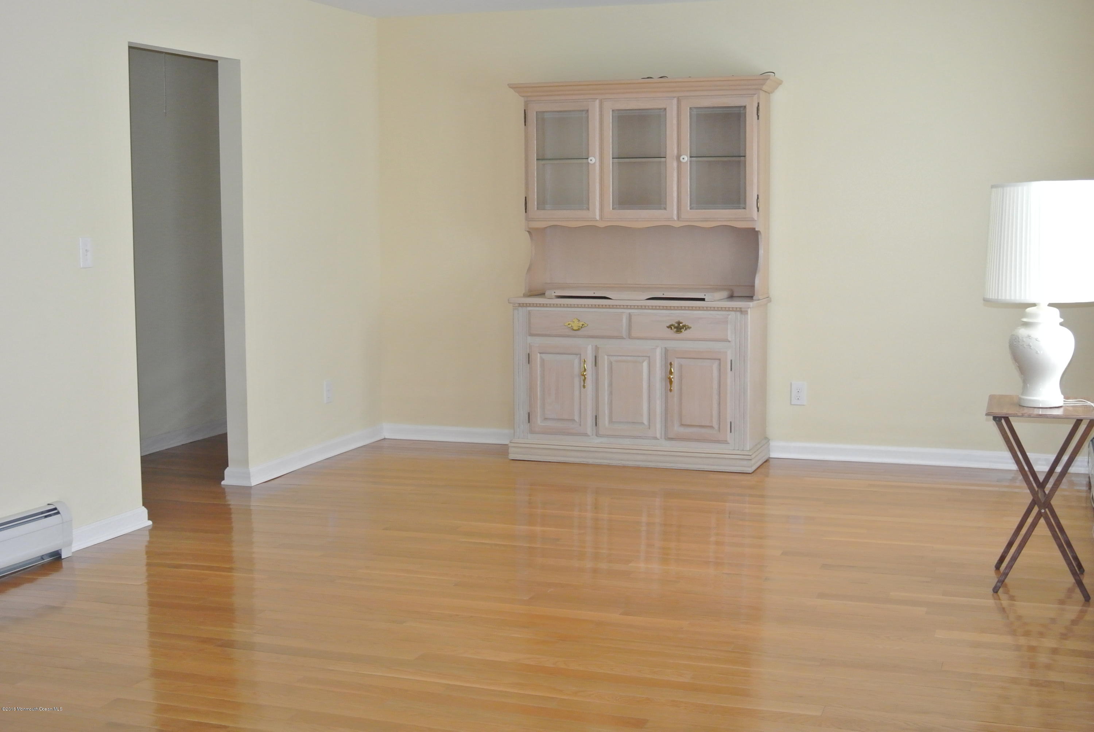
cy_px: 366
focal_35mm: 47
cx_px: 547
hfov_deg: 41.9
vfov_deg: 28.7
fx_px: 1430
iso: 800
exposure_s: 1/60
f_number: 4.5
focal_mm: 17.7
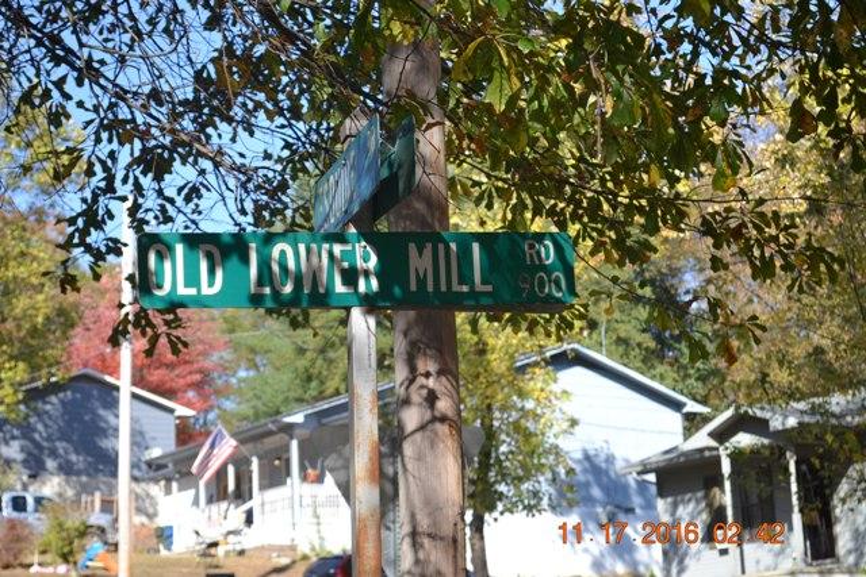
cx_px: 433
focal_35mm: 72
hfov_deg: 28.1
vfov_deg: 18.9
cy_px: 288
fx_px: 1732
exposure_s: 1/125
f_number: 5.6
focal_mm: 48
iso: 100
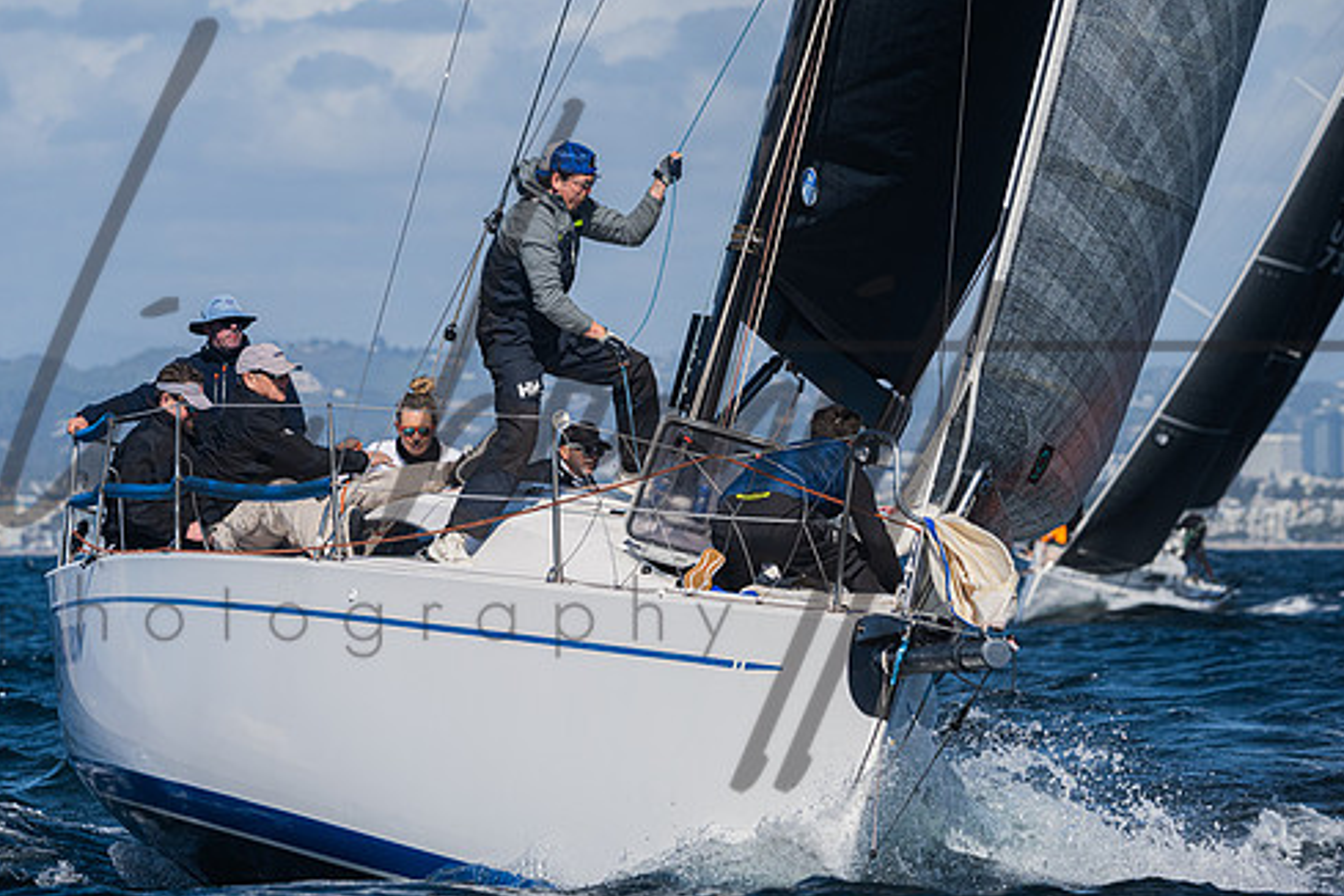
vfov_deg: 5.9
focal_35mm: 232
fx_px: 8661
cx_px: 610
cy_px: 411
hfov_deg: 8.9
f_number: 6.3
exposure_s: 1/5000
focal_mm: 190
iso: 400
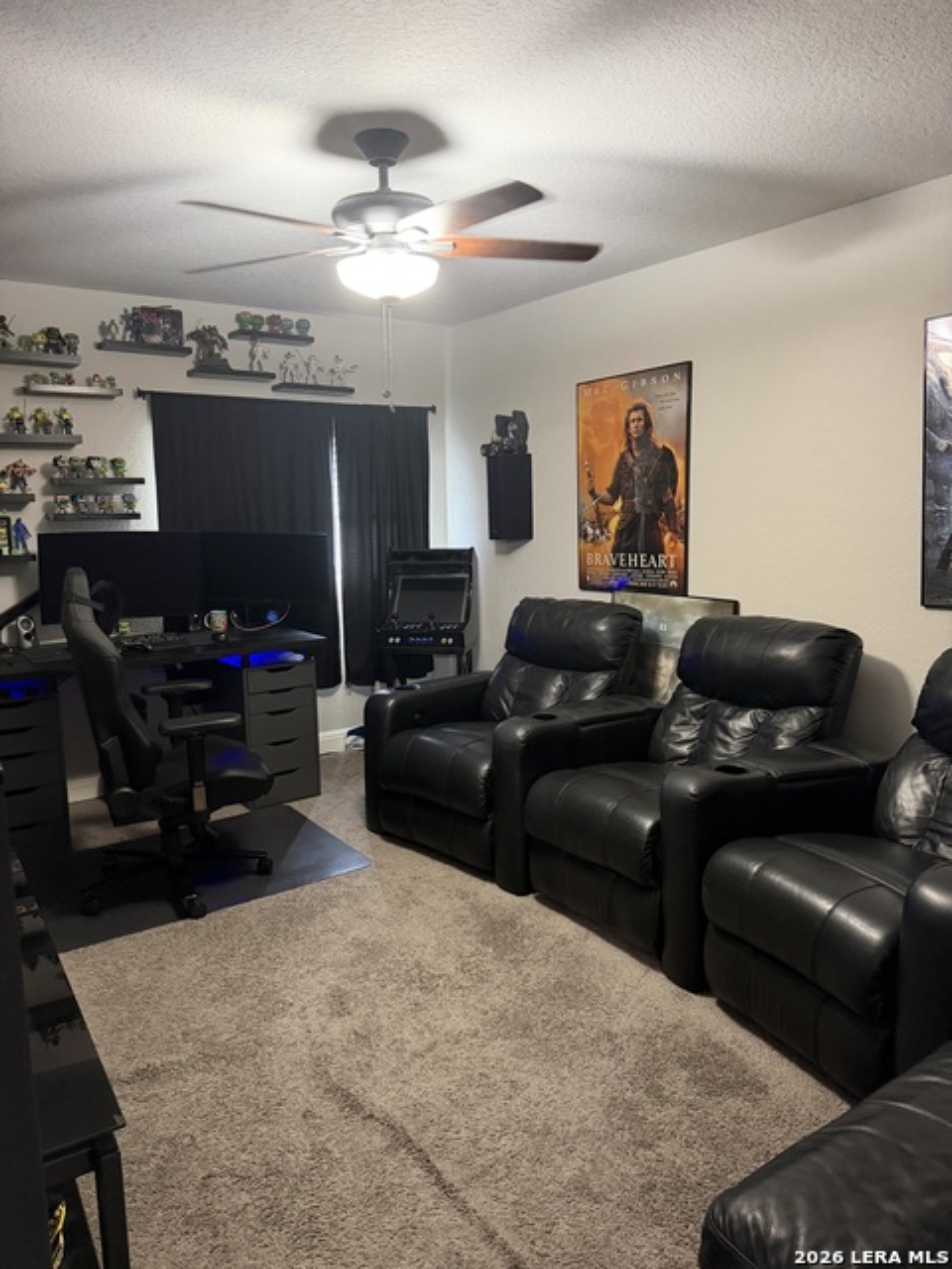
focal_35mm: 24
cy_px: 634
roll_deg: +1.1
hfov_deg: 56.8
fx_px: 880
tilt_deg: -9.8
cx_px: 476
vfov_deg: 71.6
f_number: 1.78
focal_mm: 6.76
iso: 640
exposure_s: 1/40
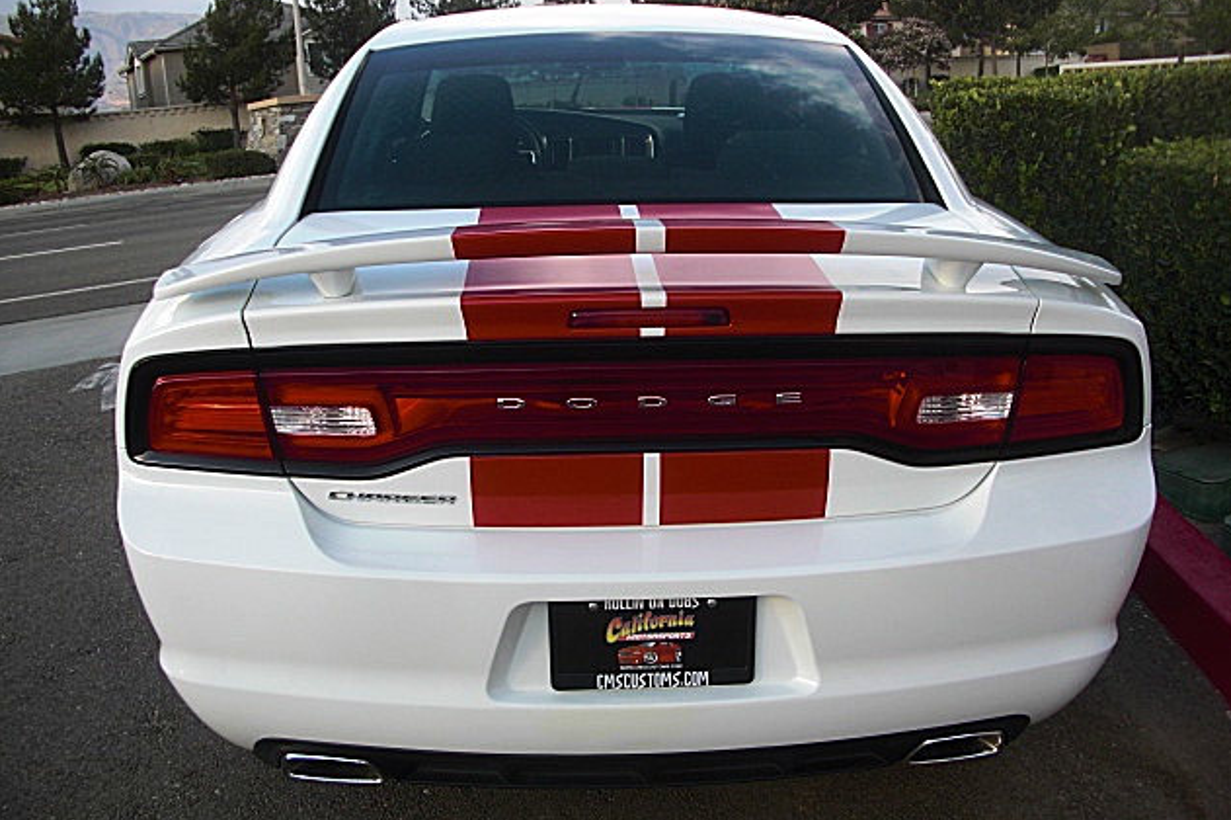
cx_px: 620
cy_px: 398
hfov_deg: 50.7
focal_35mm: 38
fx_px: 1299
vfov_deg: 35.0
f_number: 2.8
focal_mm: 6.3
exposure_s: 1/320
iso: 50
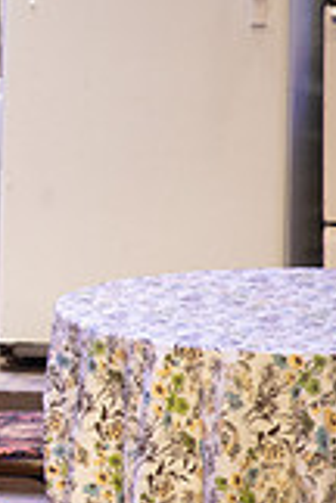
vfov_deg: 1.6
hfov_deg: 1.0
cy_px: 25
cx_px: -532
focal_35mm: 1327
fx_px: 18577
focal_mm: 370
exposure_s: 1/160
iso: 3600
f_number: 6.3
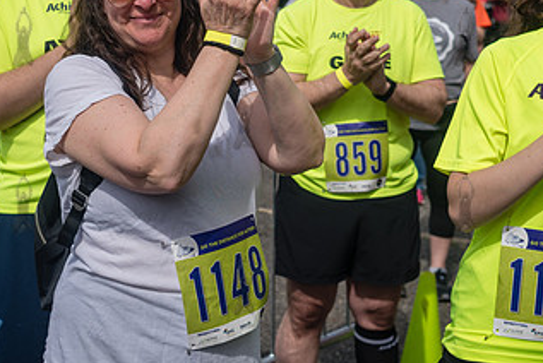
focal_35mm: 64
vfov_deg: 21.2
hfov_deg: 31.4
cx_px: 243
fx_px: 966
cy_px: 119
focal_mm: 35
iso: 200
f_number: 4
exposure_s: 1/3200
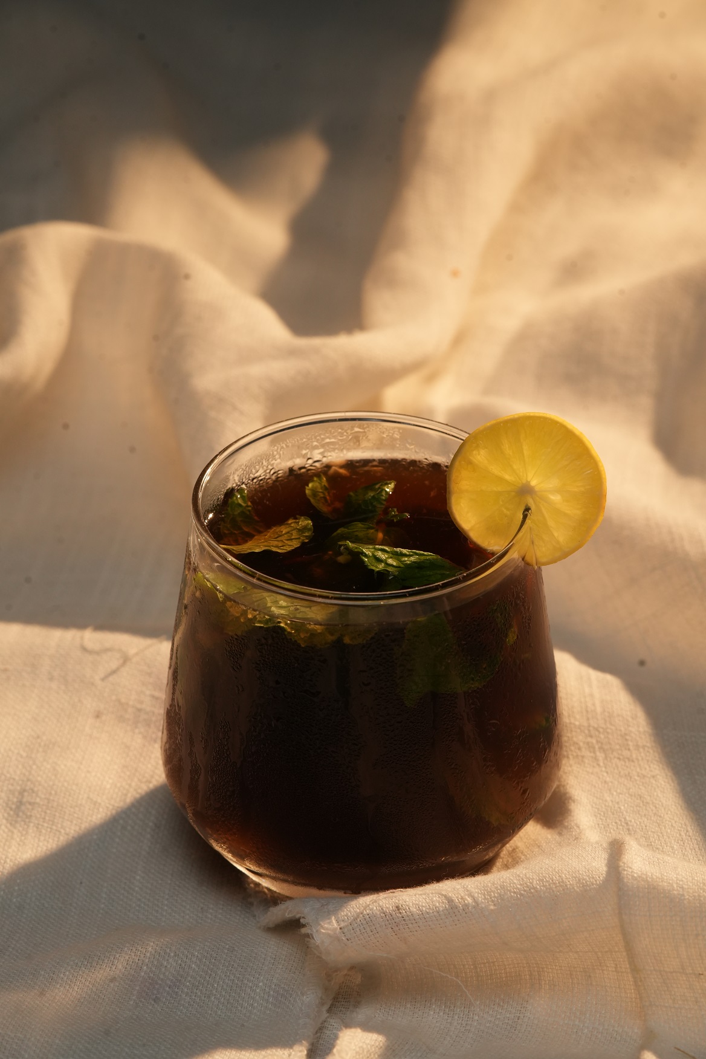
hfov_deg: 10.5
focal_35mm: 130
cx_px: 353
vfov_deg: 15.8
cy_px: 530
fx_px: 3824
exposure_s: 1/125
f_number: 11
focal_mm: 130
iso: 1250
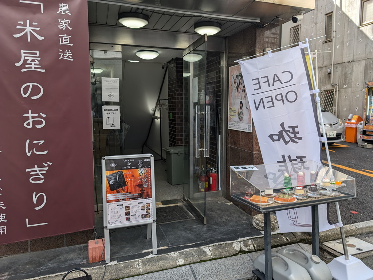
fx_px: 259
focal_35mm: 24
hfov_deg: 71.6
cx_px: 186
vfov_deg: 56.8
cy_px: 140
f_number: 1.68
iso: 18
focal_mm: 6.9
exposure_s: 1/201
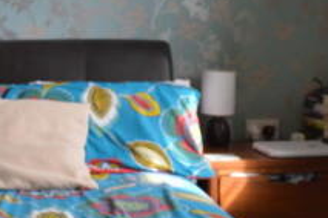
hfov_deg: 24.2
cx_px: 74
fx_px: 756
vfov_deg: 16.4
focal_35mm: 83
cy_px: 55
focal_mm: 18
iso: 160
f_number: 5.6
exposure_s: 1/60
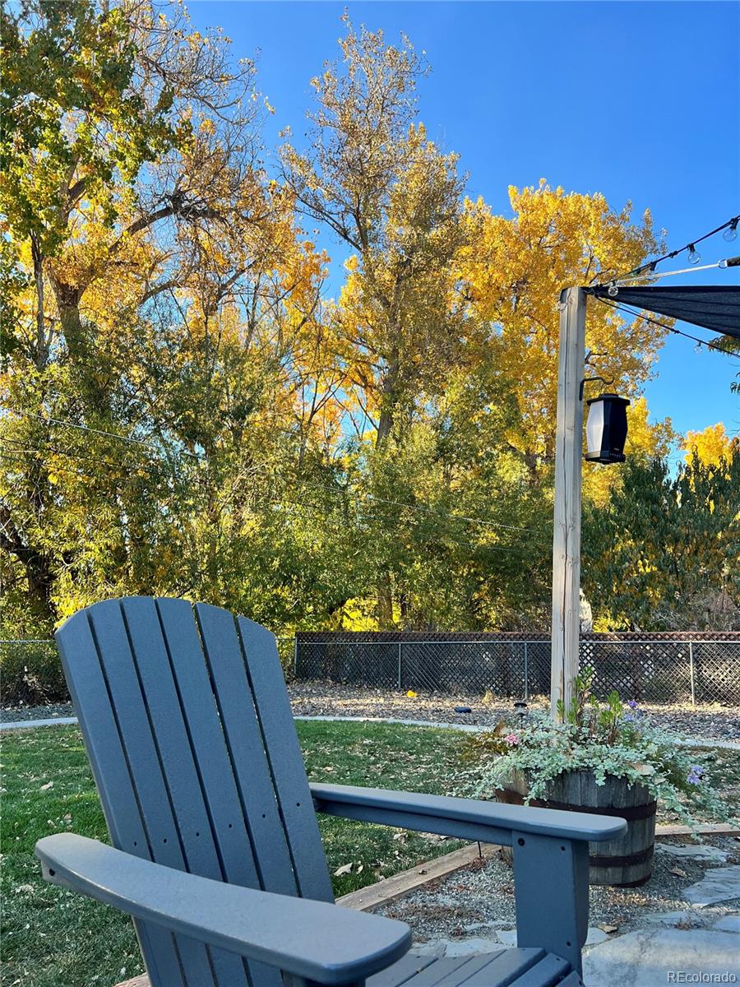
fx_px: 741
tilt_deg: +10.8
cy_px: 494
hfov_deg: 53.1
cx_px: 370
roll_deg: -2.0
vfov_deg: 67.3
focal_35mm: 26
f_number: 1.5
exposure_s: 1/639
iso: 50
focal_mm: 5.7
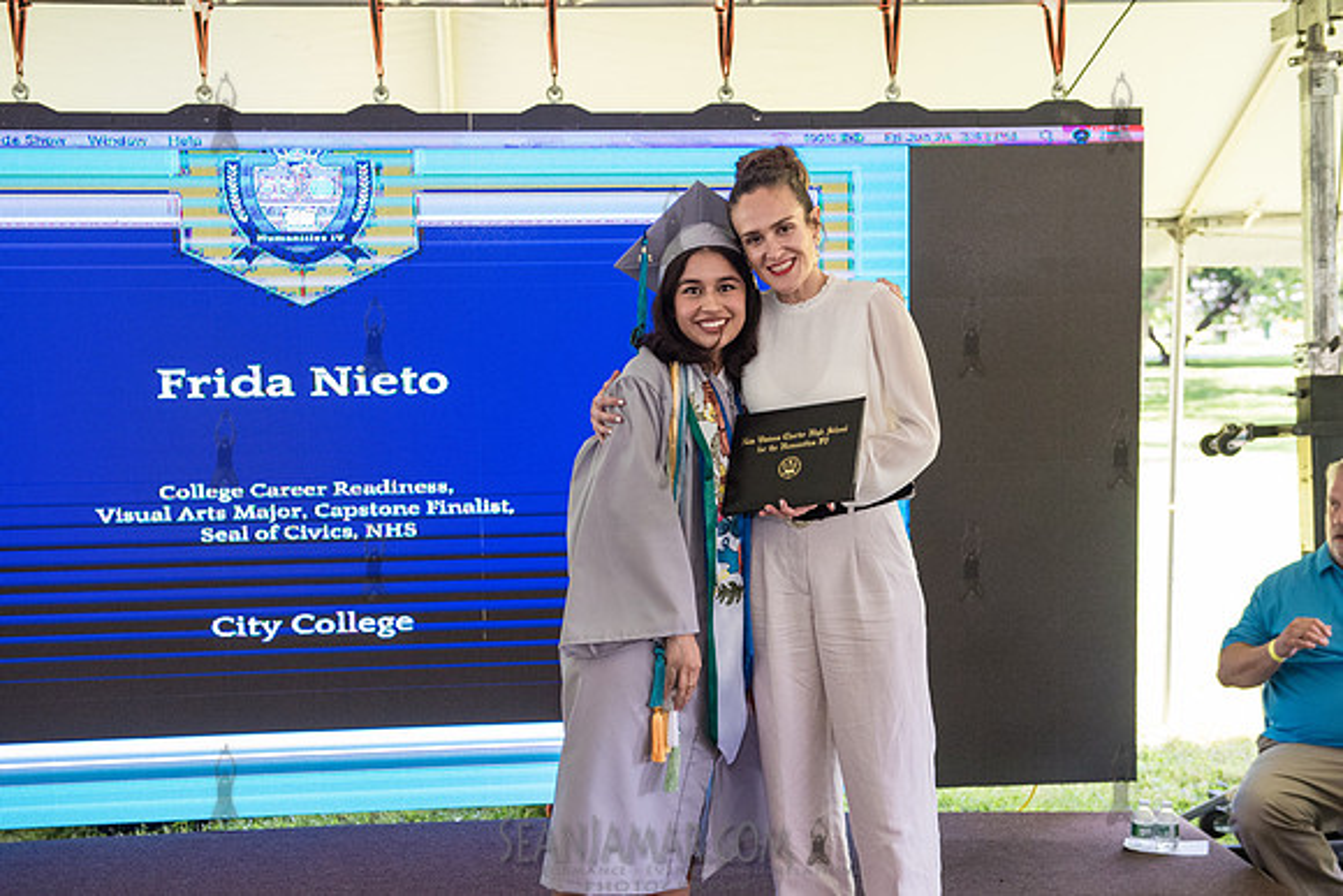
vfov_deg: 23.2
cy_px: 506
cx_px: 689
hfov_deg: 34.2
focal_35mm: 59
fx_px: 2186
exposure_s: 1/800
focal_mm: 48
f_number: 4
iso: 2500
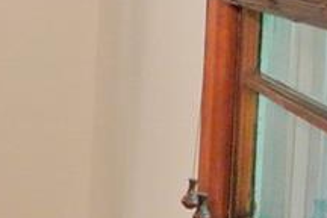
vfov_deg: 10.7
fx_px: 1163
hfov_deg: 13.4
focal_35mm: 128
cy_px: 41
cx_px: -356
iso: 1400
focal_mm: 10
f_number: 3.5
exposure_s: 1/15
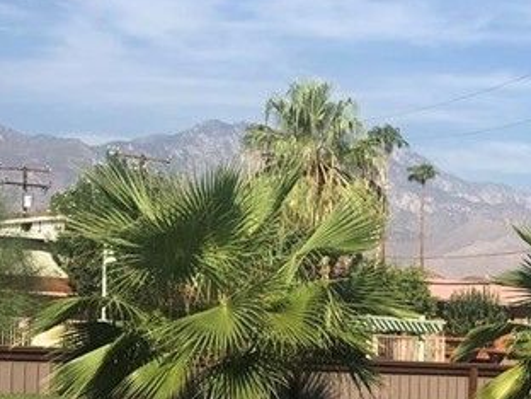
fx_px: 1411
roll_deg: -2.3
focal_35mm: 92
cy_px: 430
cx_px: 585
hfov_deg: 20.3
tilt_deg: -1.4
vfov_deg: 15.7
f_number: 1.8
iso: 20
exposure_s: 1/2525
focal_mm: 3.99
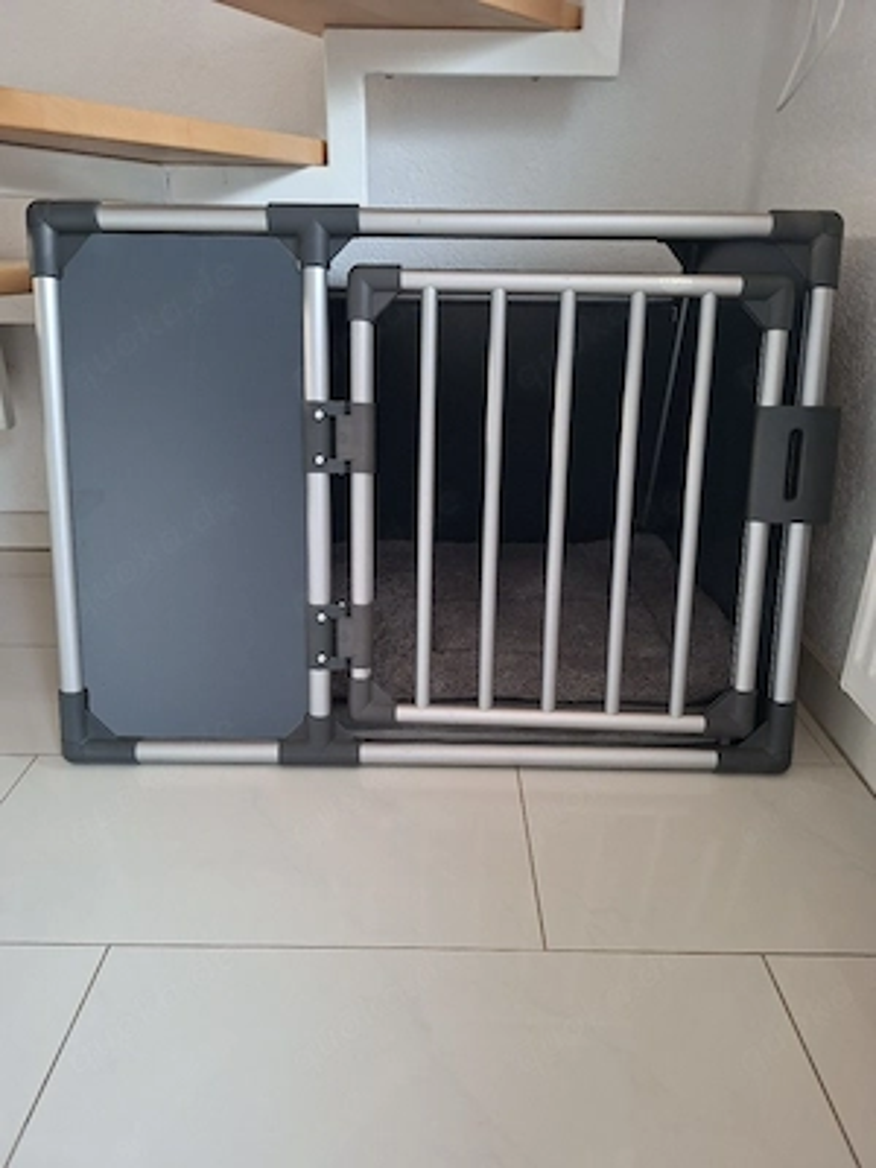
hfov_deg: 58.9
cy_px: 584
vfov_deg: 73.9
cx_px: 438
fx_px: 776
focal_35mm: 23
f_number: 1.8
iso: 500
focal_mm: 5.54
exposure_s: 1/25
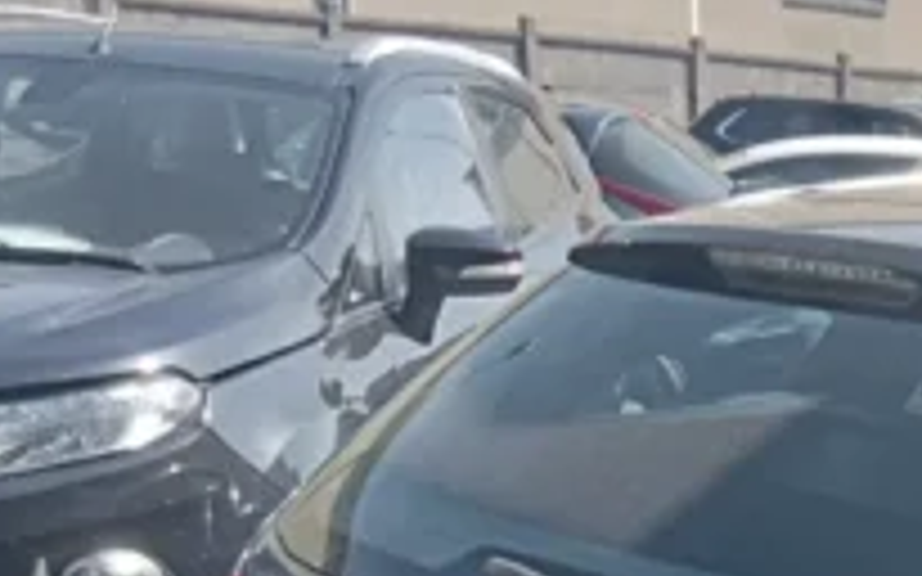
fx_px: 2185
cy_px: 792
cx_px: 1214
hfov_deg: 21.4
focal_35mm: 87
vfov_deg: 14.3
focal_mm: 3.46
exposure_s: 1/251
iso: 100
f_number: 2.2
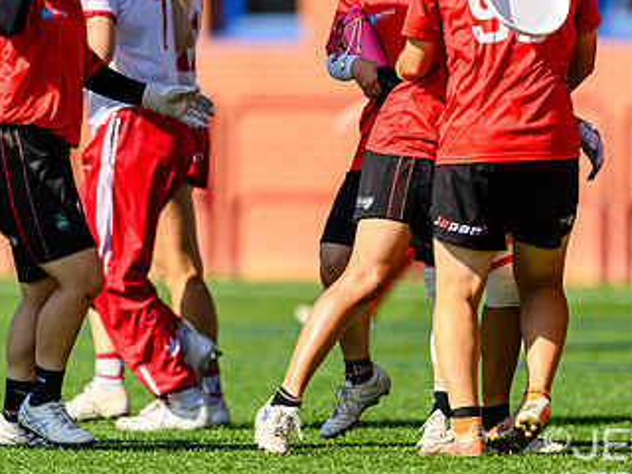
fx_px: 12744
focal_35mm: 698
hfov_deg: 2.8
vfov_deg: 2.1
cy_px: 143
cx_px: 413
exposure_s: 1/1250
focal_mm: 400
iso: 100
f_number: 3.2
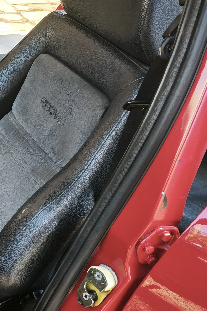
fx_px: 440
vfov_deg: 38.8
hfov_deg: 22.3
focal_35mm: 51
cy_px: 175
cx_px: -94
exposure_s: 1/100
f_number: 1.7
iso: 320
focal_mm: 5.35
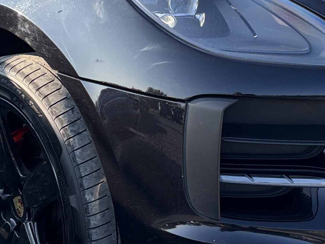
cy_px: 32
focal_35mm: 94
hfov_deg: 20.9
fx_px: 882
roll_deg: -1.4
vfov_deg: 15.6
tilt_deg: -7.3
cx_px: 153
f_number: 1.6
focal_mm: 5.96
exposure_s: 1/1032
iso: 50
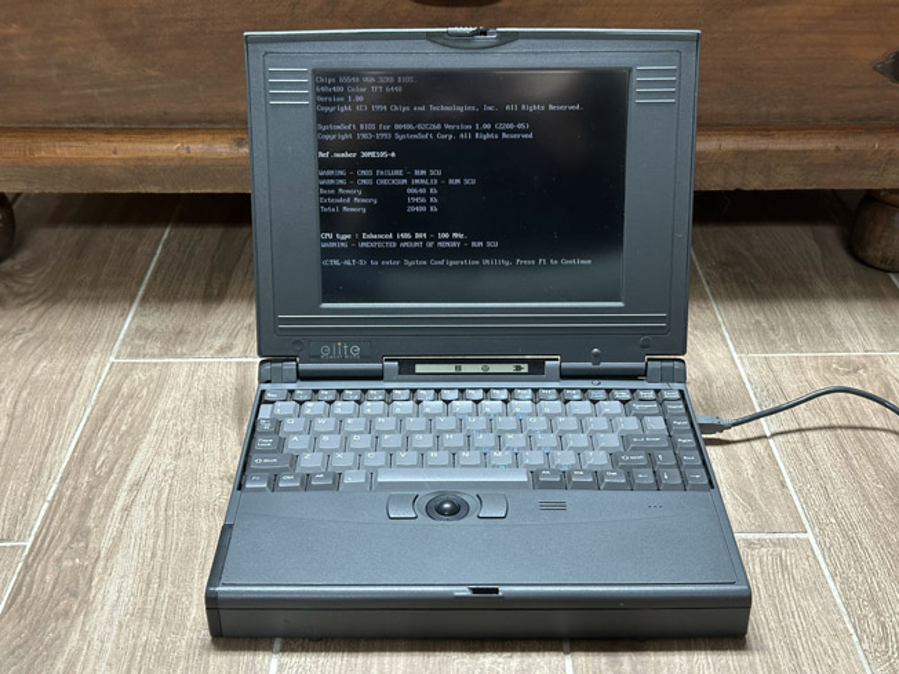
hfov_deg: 39.7
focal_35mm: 48
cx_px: 450
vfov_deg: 30.3
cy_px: 337
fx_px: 1247
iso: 200
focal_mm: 6.86
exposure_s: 1/40
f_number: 1.78
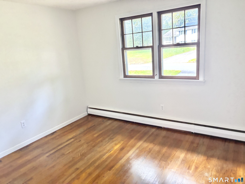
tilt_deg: -11.3
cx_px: 122
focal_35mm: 26
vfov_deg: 53.1
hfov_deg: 67.3
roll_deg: +4.3
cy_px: 92
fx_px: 184
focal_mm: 5.96
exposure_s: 1/60
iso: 400
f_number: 1.6
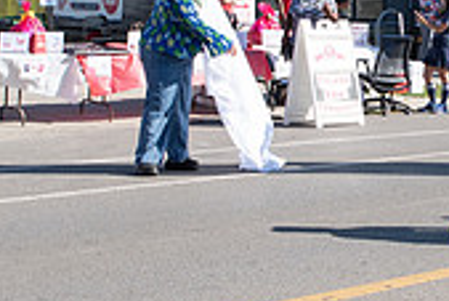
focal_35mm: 95
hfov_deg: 21.0
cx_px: 397
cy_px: 70
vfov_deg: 14.4
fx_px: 1186
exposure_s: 1/200
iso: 160
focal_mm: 24
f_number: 9
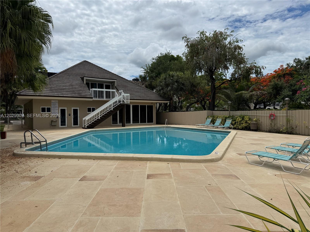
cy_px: 116
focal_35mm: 24
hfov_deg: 71.6
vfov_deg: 56.8
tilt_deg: -0.1
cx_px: 155
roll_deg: +0.4
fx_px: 215
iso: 80
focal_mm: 6.76
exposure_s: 1/10417
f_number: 1.78
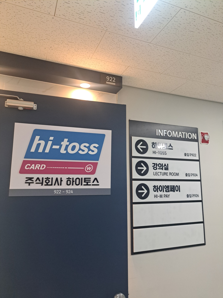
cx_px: 112
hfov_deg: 56.8
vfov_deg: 71.6
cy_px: 149
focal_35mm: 24
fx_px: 206
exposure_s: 1/60
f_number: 1.8
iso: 250
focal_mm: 5.23
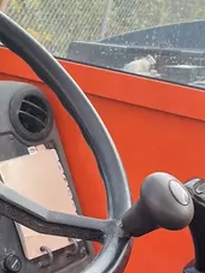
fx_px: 664
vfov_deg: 22.8
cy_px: 241
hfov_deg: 17.2
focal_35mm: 84
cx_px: 7
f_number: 1.6
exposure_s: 1/171
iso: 40
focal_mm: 5.1
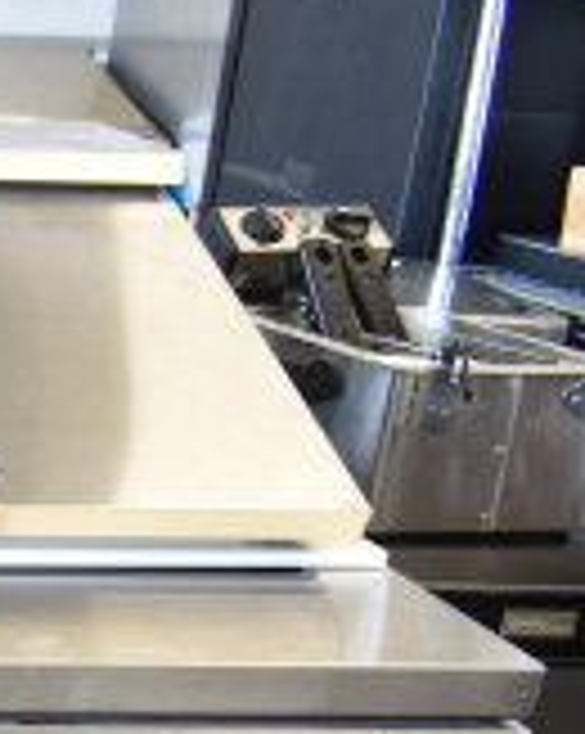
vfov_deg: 19.3
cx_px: -778
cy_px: 817
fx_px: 2060
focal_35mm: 95
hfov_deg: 12.8
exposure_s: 1/30
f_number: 3.5
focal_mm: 18
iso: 500
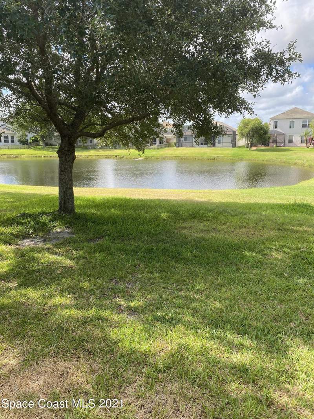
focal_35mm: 26
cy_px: 210
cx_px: 157
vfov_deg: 67.3
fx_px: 314
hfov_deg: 53.1
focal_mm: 4.25
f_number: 1.8
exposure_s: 1/772
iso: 32
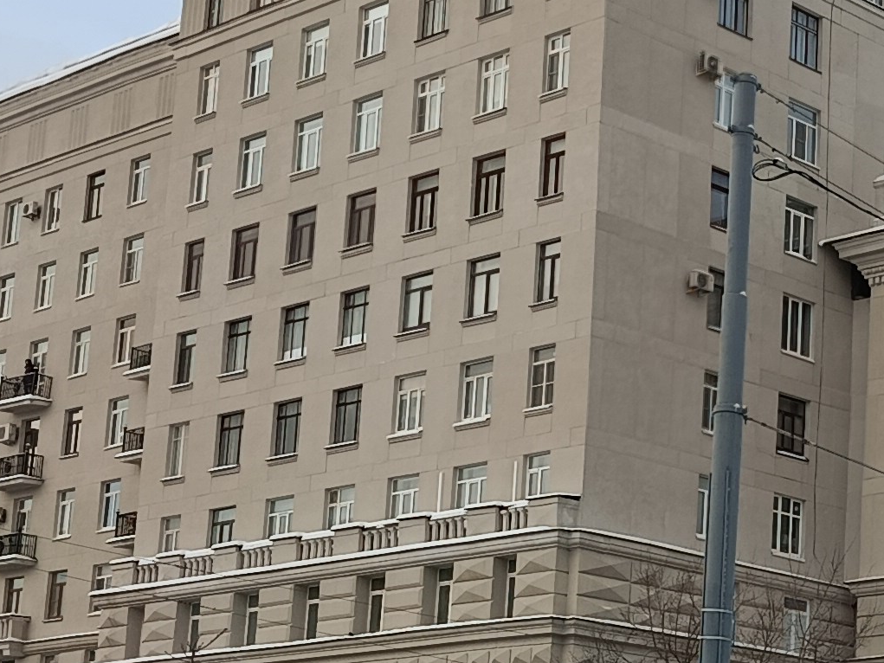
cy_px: 488
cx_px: 916
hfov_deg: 20.1
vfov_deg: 15.7
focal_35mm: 94
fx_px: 2401
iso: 66
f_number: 1.7
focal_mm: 5.24
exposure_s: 1/100
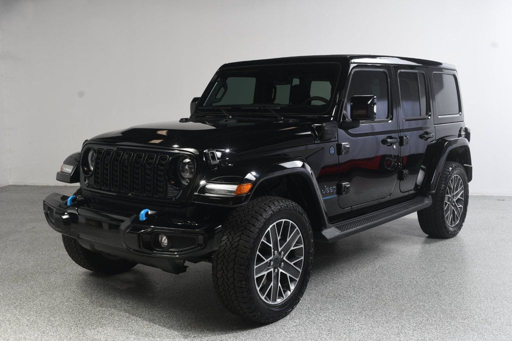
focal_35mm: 39
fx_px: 554
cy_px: 170
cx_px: 256
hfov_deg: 49.6
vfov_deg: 34.2
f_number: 9
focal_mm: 26
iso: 100
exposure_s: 1/160
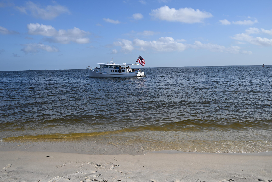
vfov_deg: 39.4
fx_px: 253
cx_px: 136
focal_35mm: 34
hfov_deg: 56.5
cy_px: 91
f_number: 9
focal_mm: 33.5
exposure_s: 1/320
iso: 100
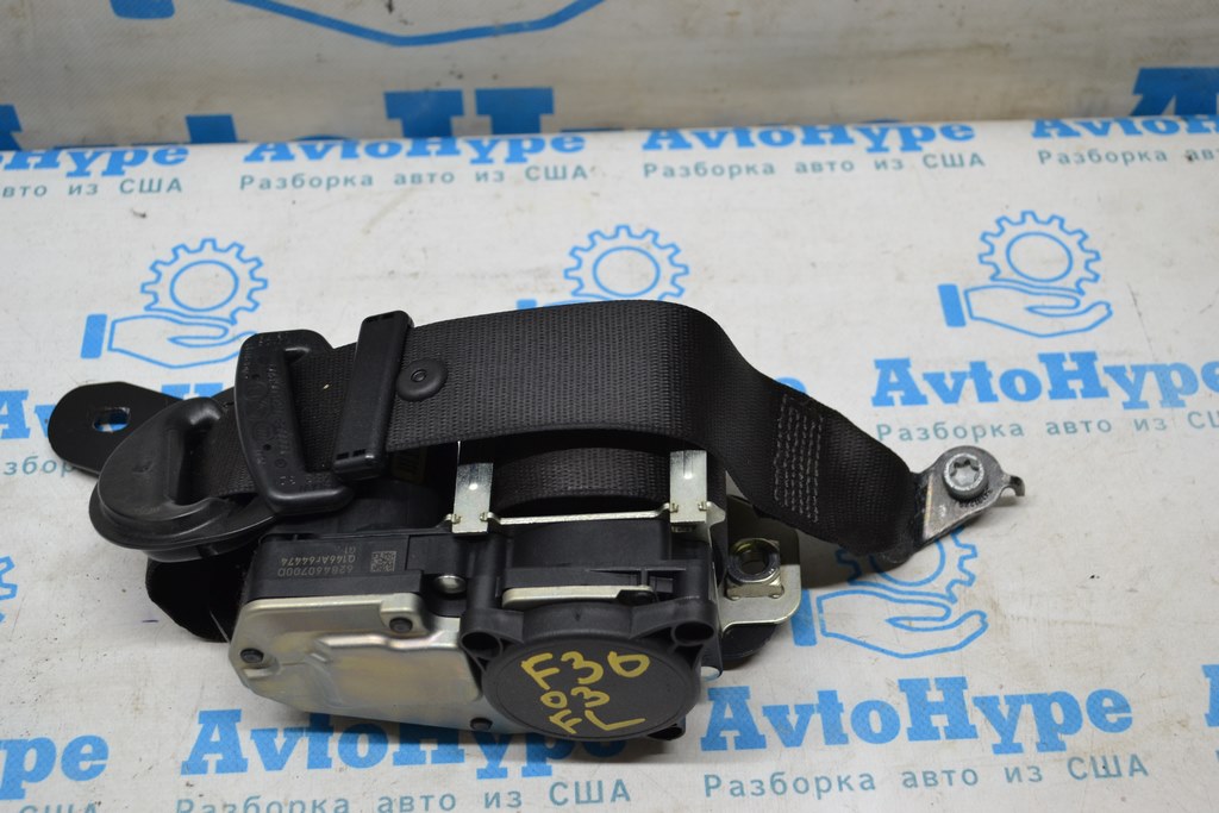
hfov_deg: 38.9
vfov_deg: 26.5
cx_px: 610
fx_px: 1727
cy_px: 406
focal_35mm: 51
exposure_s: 1/80
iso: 400
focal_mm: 34
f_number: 5
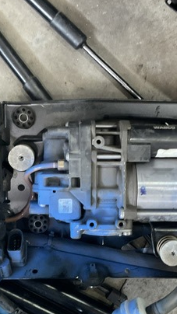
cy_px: 180
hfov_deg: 23.9
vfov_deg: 41.2
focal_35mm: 50
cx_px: 90
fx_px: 418
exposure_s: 1/25
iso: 250
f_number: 1.8
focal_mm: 3
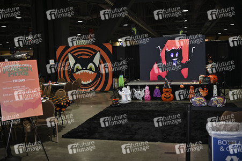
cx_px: 121
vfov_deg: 37.8
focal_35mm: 35
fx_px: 235
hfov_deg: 54.5
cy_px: 80
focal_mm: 35
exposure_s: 1/250
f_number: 2.2
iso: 640
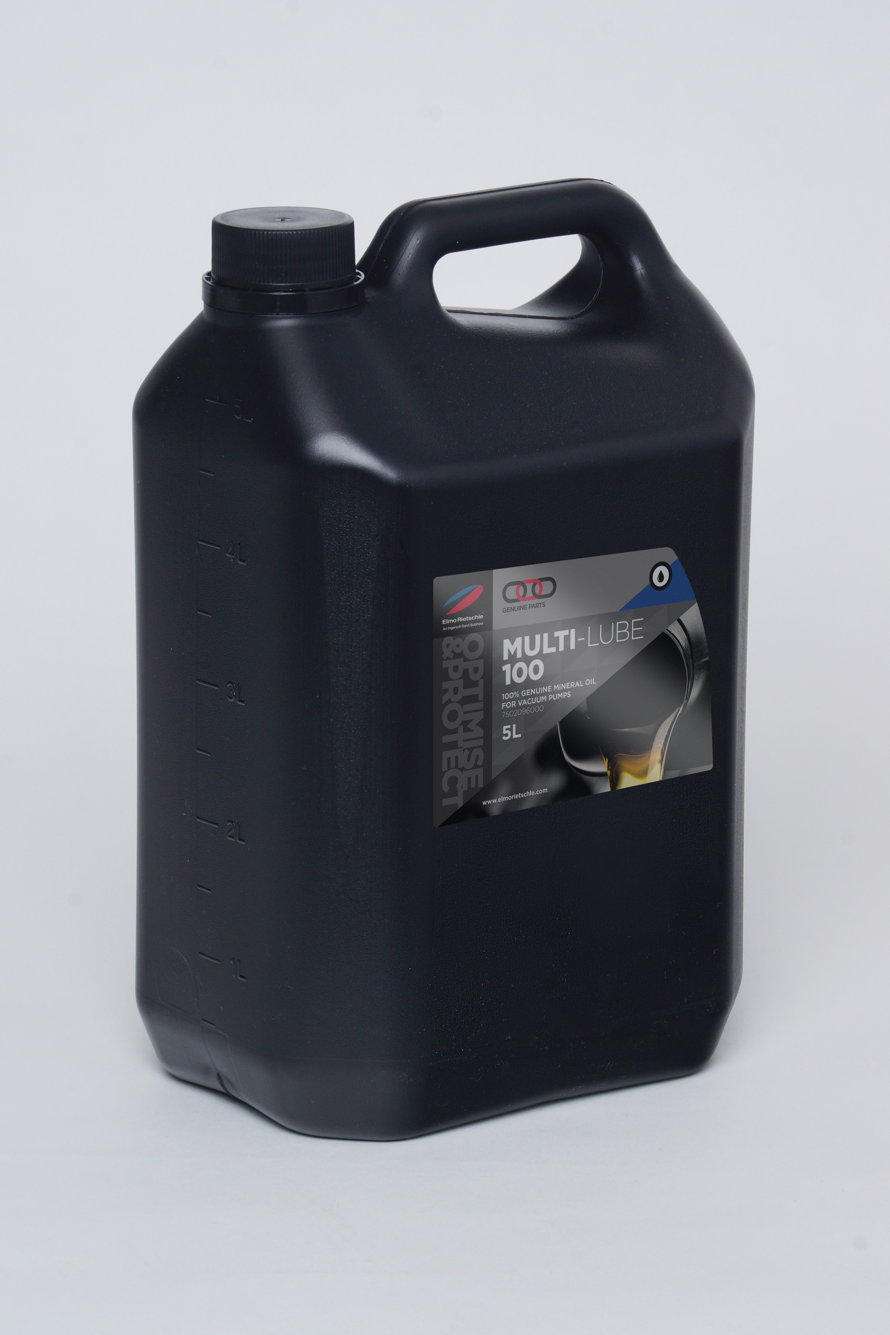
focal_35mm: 180
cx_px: 445
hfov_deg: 7.6
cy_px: 668
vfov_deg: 11.4
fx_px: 6674
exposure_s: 1/40
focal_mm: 120
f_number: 14
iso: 160
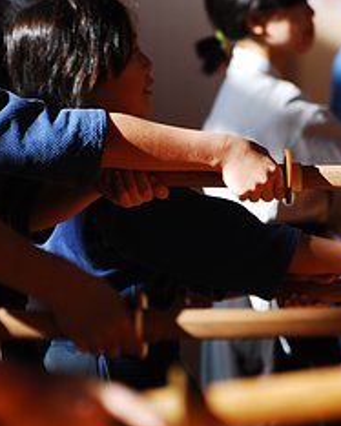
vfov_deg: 2.6
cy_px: 193
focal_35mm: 742
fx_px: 9367
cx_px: 155
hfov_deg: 2.1
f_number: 5.6
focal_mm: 240
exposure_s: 1/125
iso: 100
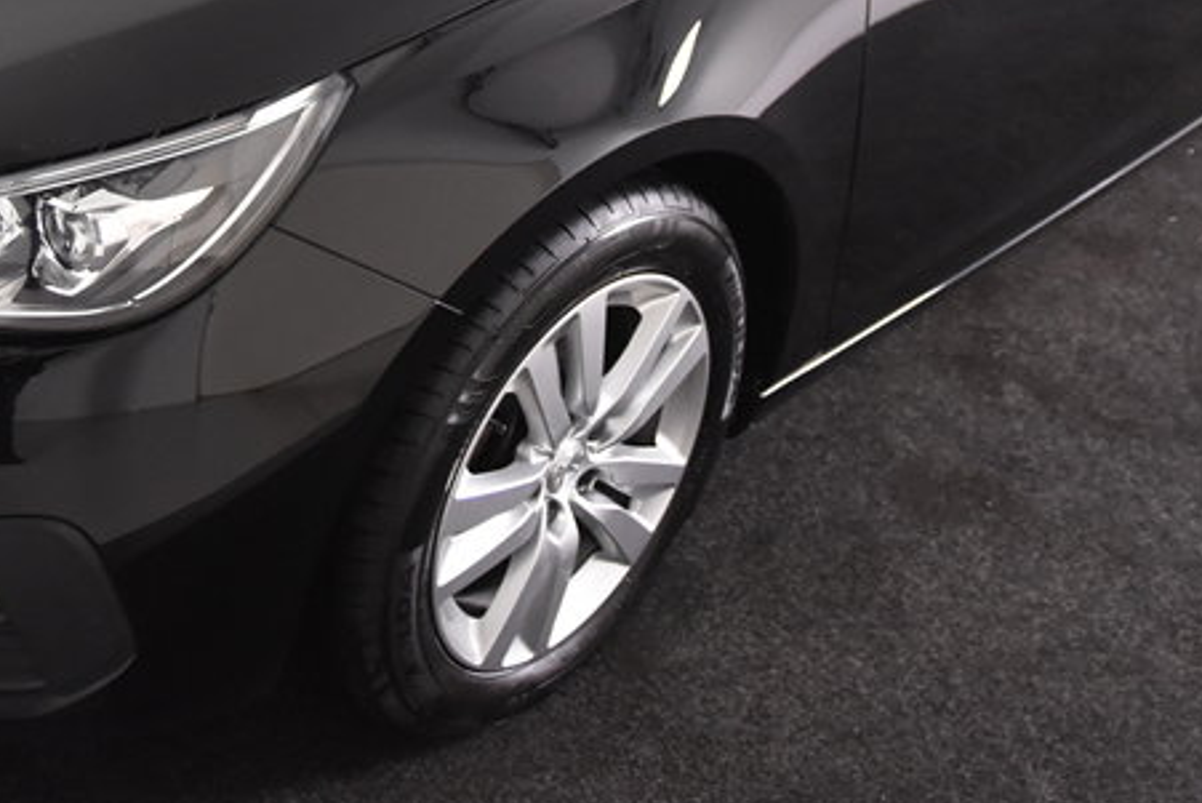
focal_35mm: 75
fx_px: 2505
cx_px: 362
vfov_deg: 17.6
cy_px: -60
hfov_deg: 26.8
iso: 1600
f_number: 3.2
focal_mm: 22
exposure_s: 1/40
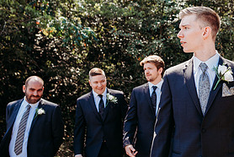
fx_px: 325
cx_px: 204
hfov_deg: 37.4
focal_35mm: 50
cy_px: 76
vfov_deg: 27.1
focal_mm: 24
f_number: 2.8
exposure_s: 1/400
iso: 100
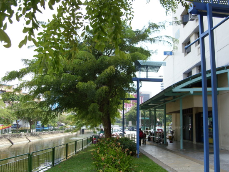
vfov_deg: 37.7
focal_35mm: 38
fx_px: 251
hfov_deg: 49.0
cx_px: 114
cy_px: 86
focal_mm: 6.3
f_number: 2.8
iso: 50
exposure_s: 1/337
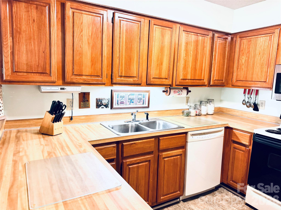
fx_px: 195
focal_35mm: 24
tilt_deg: -7.9
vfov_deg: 56.8
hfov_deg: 71.6
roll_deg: -3.1
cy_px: 105
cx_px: 140
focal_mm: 6.76
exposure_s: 1/60
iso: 200
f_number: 1.78
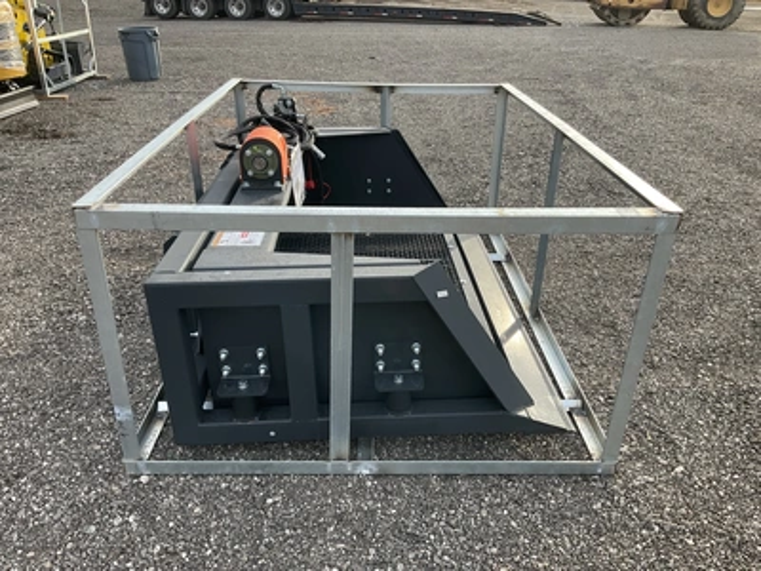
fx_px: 638
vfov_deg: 48.2
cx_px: 380
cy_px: 286
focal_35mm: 29
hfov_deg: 61.7
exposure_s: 1/206
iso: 20
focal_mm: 3
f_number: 1.8
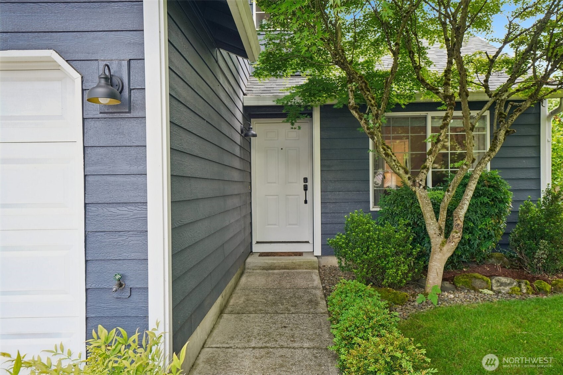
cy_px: 188
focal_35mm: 33
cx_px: 282
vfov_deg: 40.0
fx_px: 516
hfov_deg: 57.2
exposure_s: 1/30
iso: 400
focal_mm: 33
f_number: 8
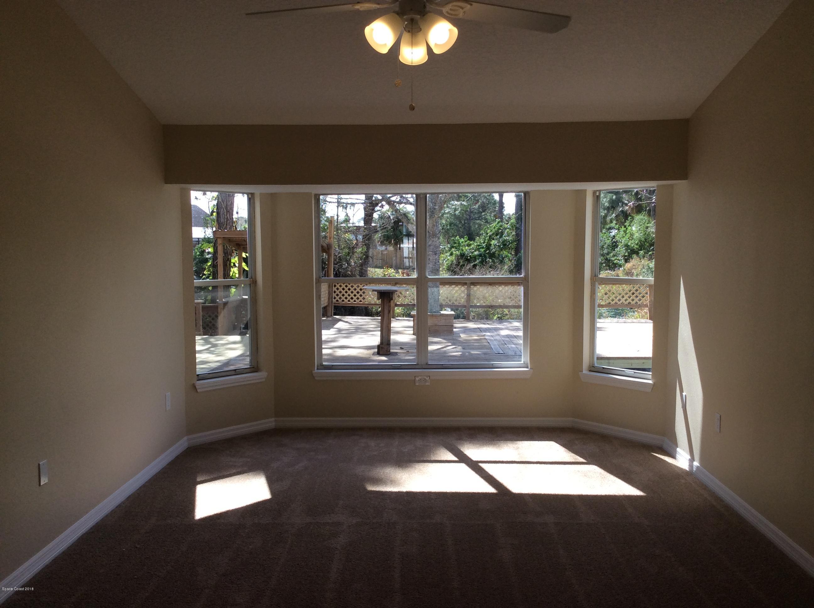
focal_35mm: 32
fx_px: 751
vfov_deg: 44.1
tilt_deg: -5.8
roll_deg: +0.9
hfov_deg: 56.9
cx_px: 407
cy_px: 304
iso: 32
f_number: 2.4
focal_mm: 3.3
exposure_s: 1/379
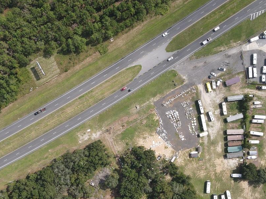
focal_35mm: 48
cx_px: 126
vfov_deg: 30.1
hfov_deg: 39.6
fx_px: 369
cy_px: 127
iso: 110
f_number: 2.8
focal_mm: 4.5
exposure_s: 1/640
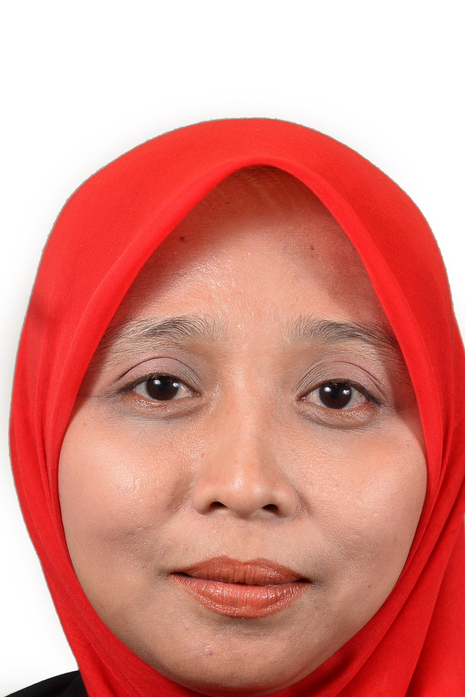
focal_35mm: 106
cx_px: 232
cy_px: 694
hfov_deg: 12.9
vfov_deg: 18.8
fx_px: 2052
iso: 250
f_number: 5.6
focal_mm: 50
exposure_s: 1/80
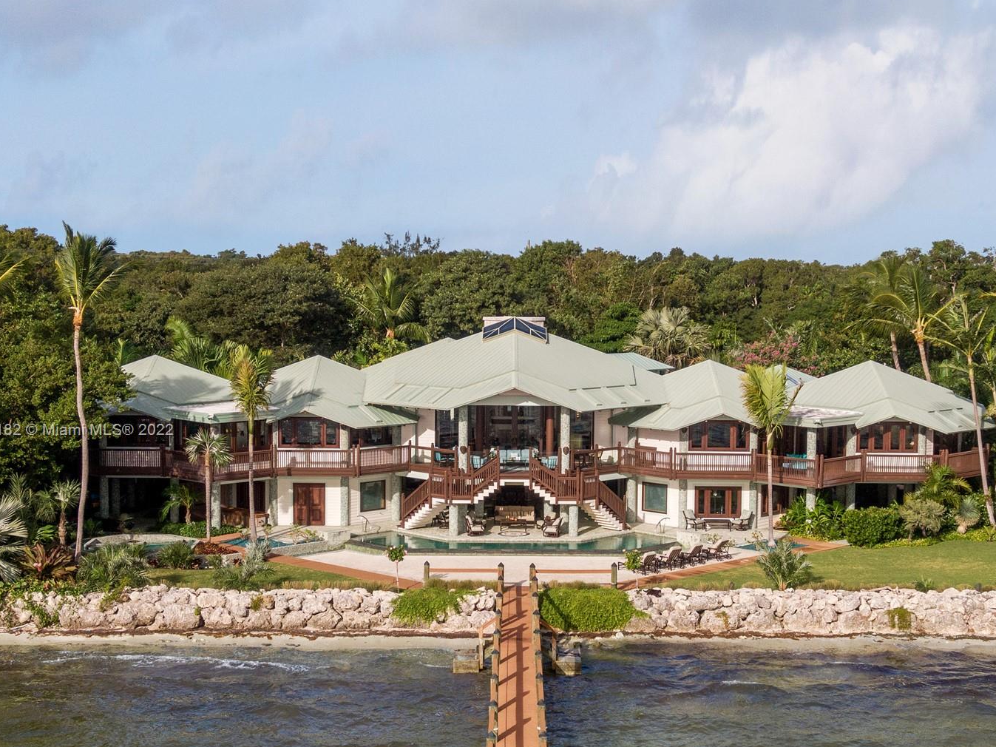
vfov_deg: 25.6
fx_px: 1640
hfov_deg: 33.8
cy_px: 432
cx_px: 529
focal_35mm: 57
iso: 100
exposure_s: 1/1250
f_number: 3.8
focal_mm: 8.6
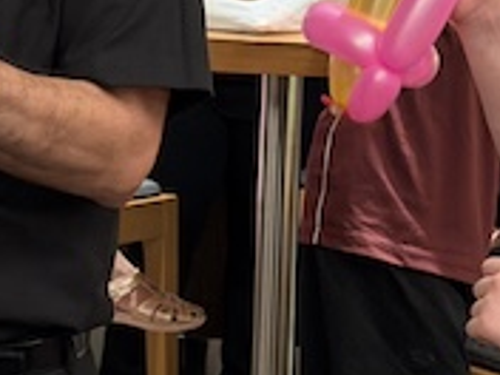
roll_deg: -1.5
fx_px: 2369
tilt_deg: -4.8
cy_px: 23
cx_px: -216
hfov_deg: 11.6
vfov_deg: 9.0
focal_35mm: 164
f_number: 1.78
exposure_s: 1/60
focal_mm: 6.76
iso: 250
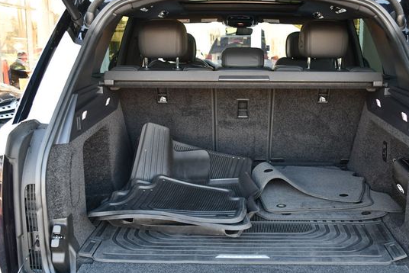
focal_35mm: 43
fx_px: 489
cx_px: 237
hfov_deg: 45.3
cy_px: 152
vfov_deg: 31.2
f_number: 3.5
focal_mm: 18
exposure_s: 1/200
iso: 800
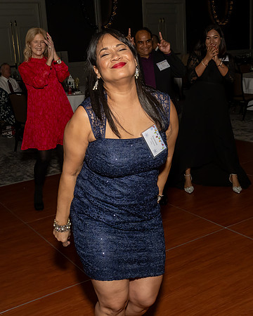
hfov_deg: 33.9
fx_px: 415
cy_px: 140
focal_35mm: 44
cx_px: 143
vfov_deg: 41.7
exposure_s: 1/250
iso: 1000
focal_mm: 17
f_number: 8
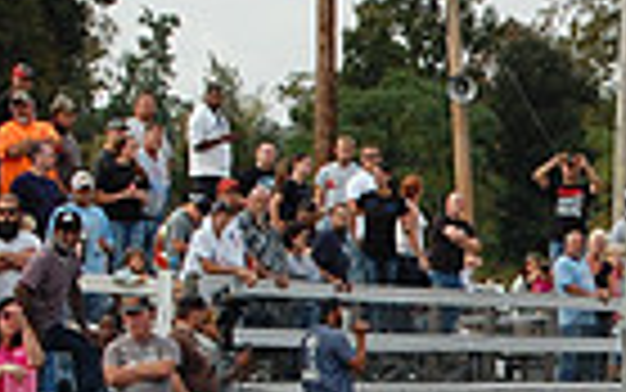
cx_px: 797
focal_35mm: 351
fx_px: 5993
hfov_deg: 5.9
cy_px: 550
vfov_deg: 3.7
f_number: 5.6
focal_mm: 55
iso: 400
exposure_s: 1/500
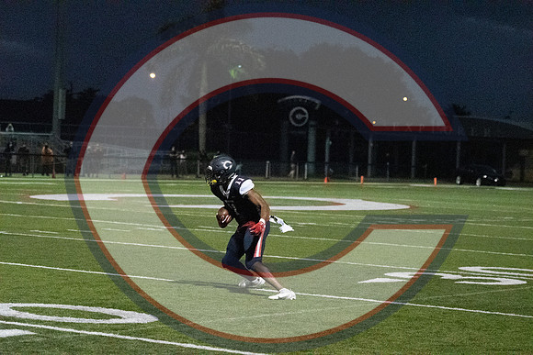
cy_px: 178
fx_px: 1555
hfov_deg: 19.5
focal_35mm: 105
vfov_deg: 13.0
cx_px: 266
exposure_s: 1/3200
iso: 36000
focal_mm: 70
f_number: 2.8
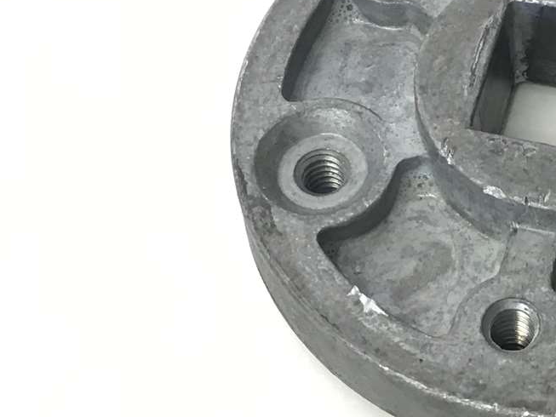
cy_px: 97
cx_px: 502
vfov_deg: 18.5
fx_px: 1269
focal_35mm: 79
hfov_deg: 24.0
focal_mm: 3.3
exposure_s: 1/30
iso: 40
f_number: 2.4
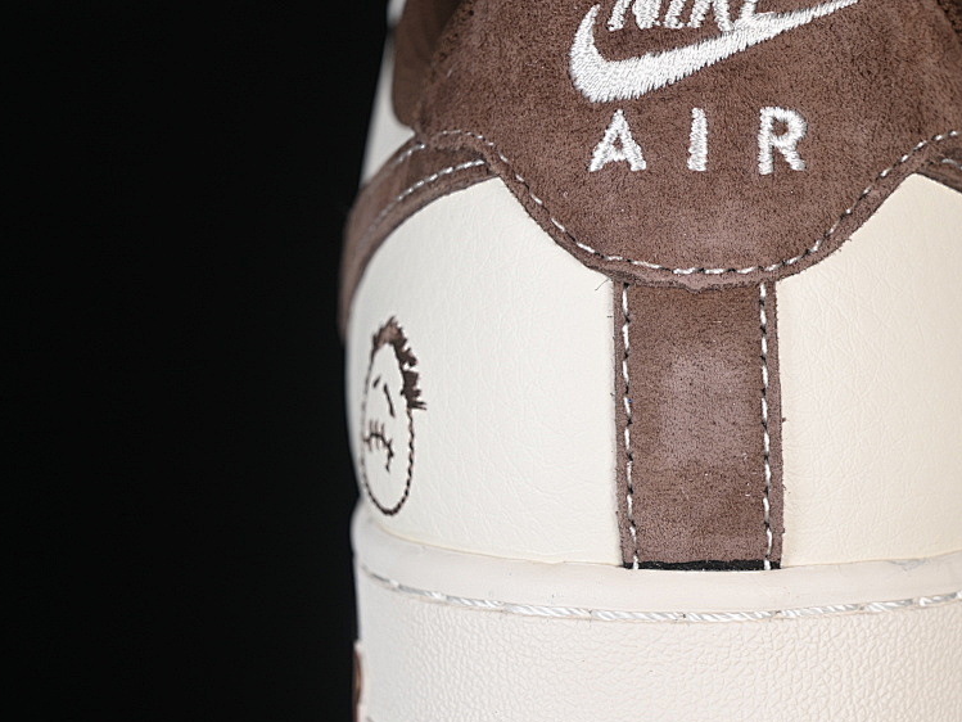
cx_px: 672
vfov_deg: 14.2
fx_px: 2891
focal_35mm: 104
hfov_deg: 18.8
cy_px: 349
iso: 160
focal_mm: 50
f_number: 7.1
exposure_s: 1/80
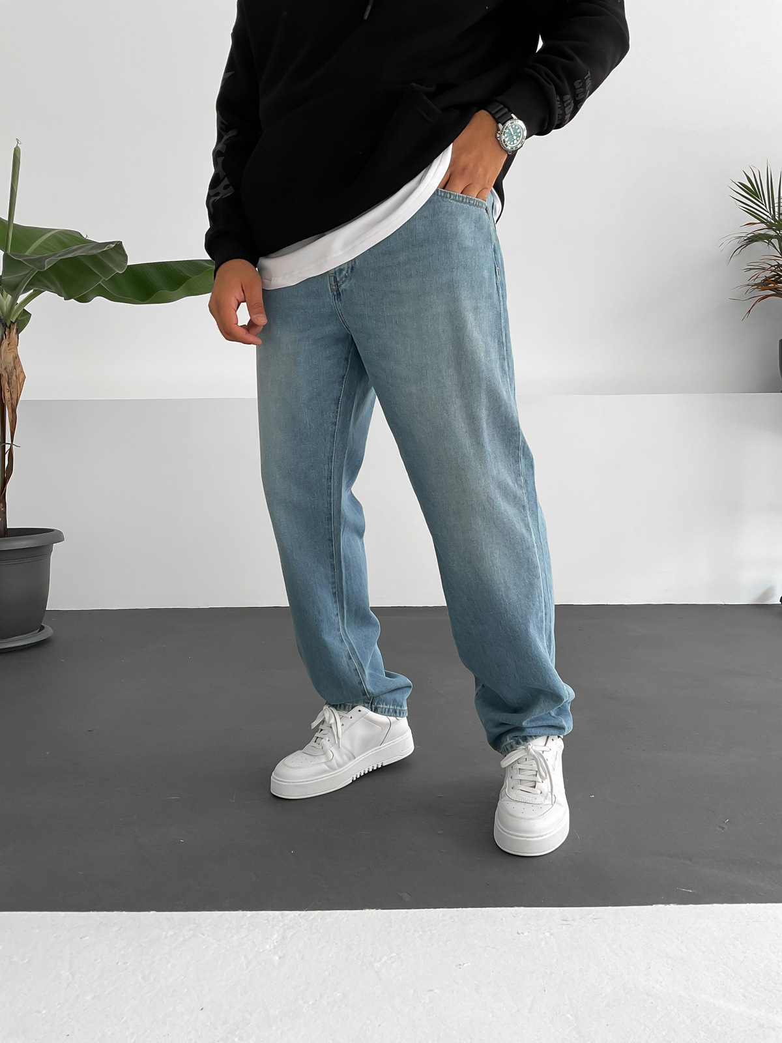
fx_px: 874
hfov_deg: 48.2
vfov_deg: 61.7
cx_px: 391
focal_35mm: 29
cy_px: 522
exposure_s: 1/120
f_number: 1.8
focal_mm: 3
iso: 32
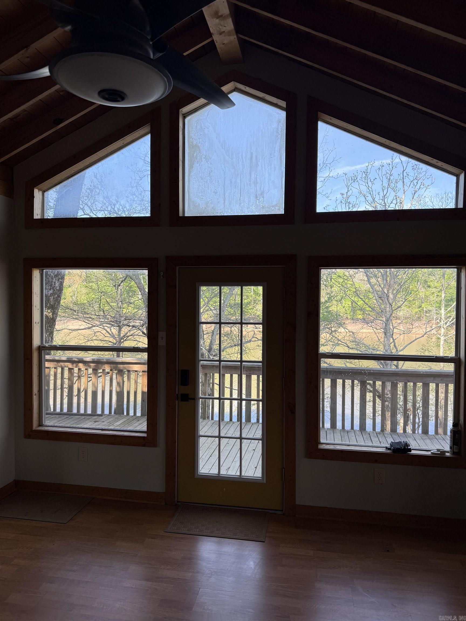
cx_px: 233
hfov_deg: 56.8
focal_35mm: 24
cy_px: 310
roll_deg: -1.3
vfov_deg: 71.6
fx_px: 431
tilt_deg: -1.0
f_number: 1.78
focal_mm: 6.76
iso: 80
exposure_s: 1/555
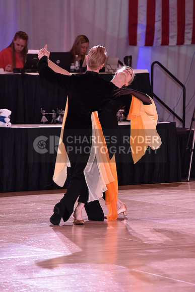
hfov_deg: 6.9
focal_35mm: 200
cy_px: 146
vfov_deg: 10.3
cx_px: 98
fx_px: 1624
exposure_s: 1/160
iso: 1600
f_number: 5
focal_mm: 200
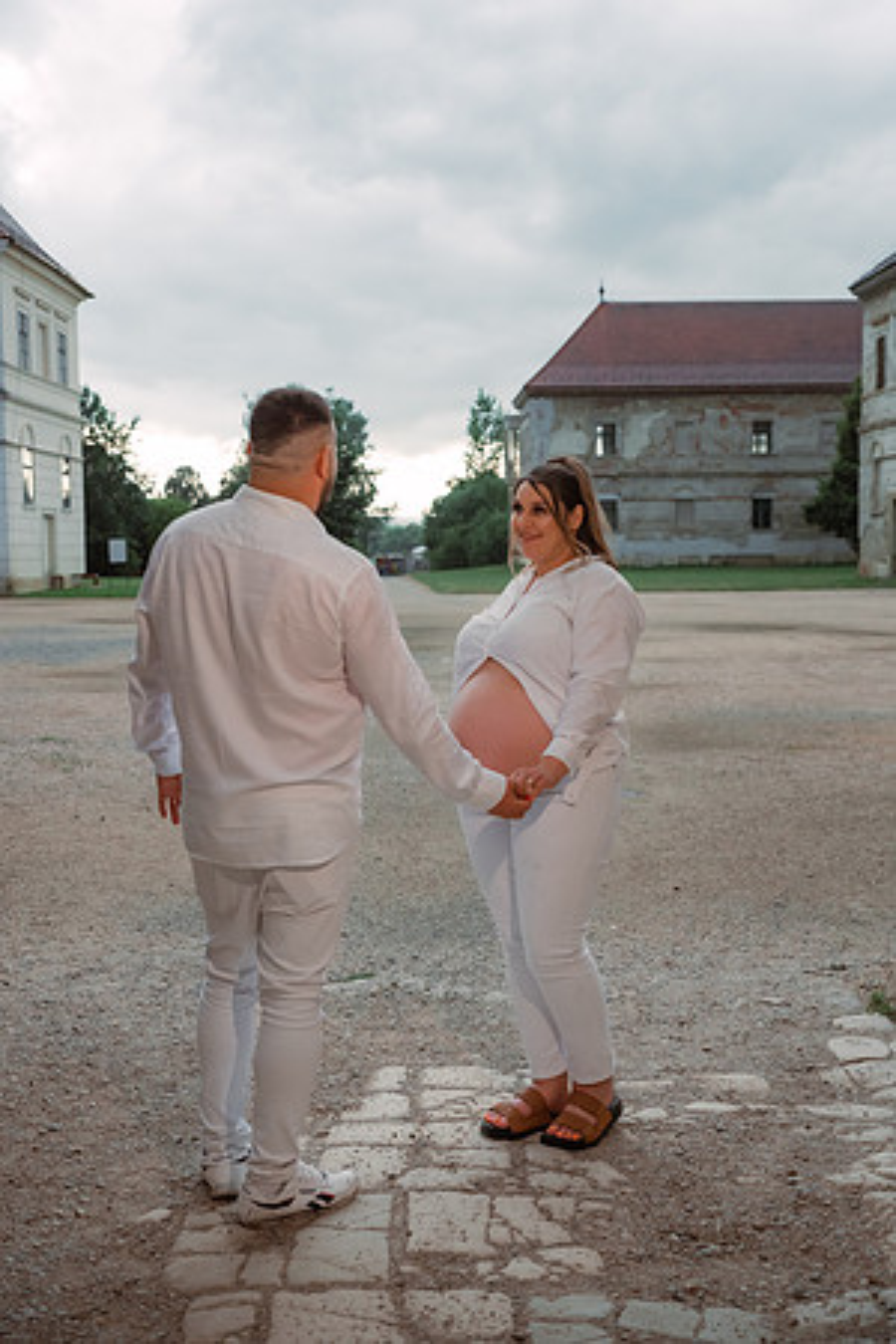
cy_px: 672
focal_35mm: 46
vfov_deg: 42.7
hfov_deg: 29.2
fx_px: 1717
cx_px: 448
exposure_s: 1/500
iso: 2000
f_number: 3.5
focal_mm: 46
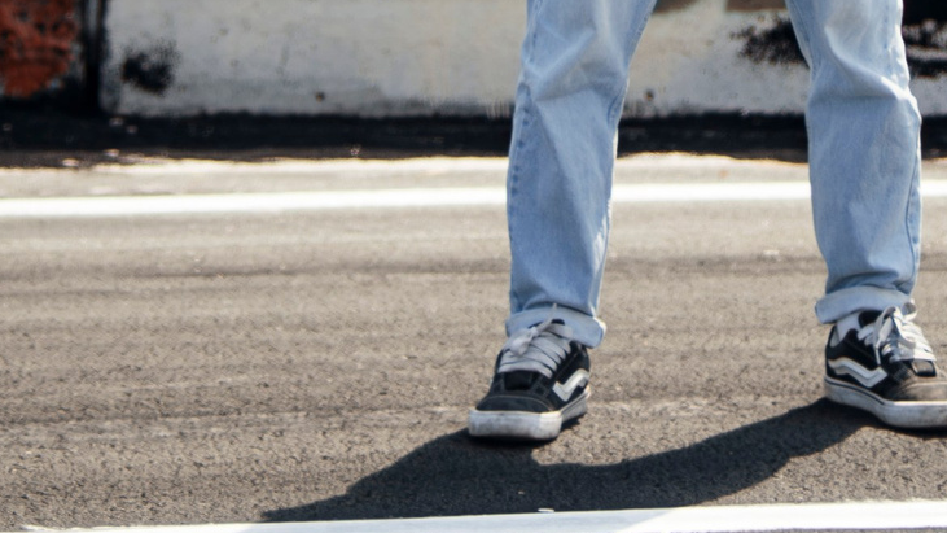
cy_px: -370
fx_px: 7834
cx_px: 751
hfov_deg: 6.9
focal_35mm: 312
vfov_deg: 3.9
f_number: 1.8
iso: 100
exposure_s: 1/250
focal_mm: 85
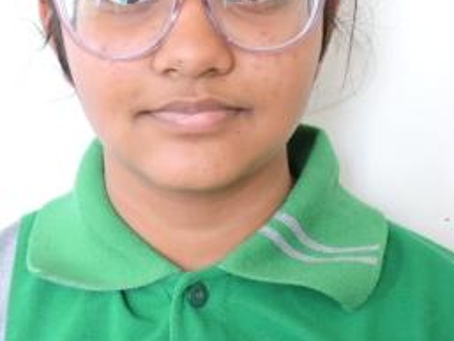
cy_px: 60
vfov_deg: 16.8
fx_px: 1142
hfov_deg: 22.5
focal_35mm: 87
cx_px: 198
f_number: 3.6
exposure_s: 1/20
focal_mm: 8.9
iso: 400
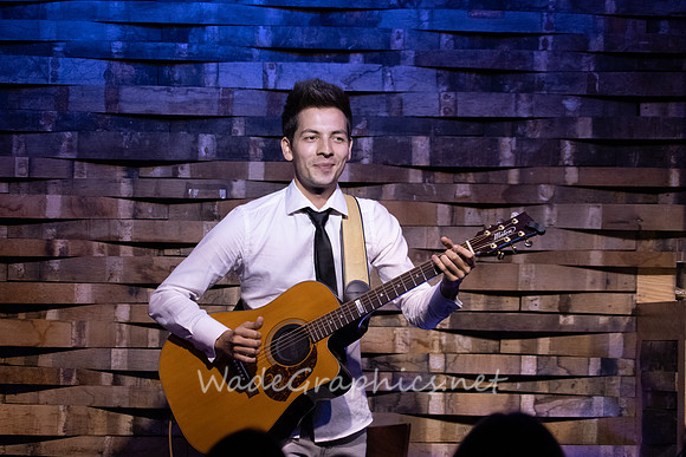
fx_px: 4574
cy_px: 228
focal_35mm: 240
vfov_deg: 5.7
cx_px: 343
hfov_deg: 8.6
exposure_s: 1/200
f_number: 6.3
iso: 6400
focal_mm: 240
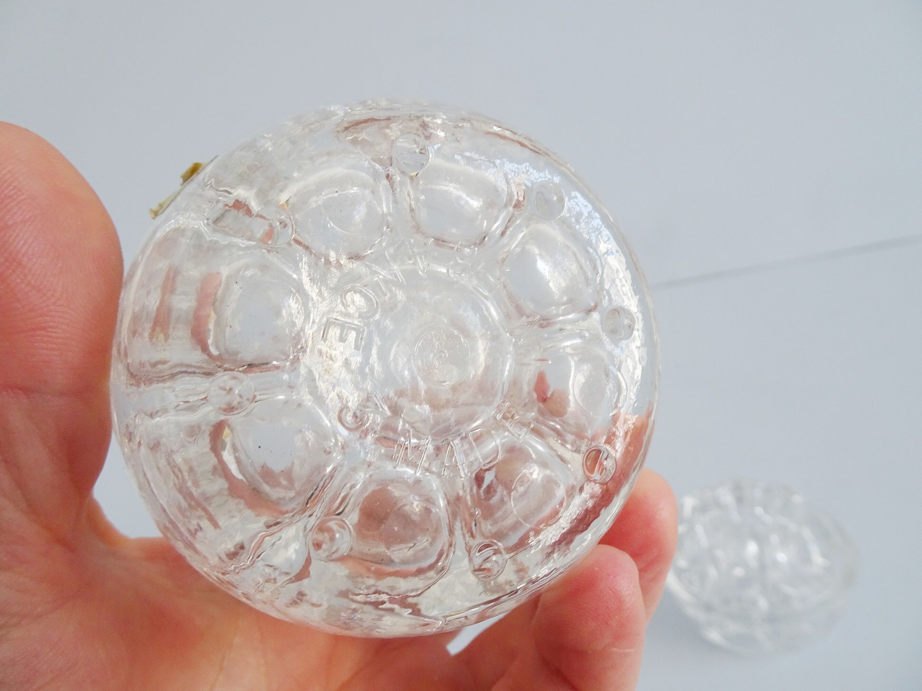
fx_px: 639
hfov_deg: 71.6
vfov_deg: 56.8
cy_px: 346
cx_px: 461
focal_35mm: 24
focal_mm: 4.1
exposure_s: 1/30
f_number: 3.5
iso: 100
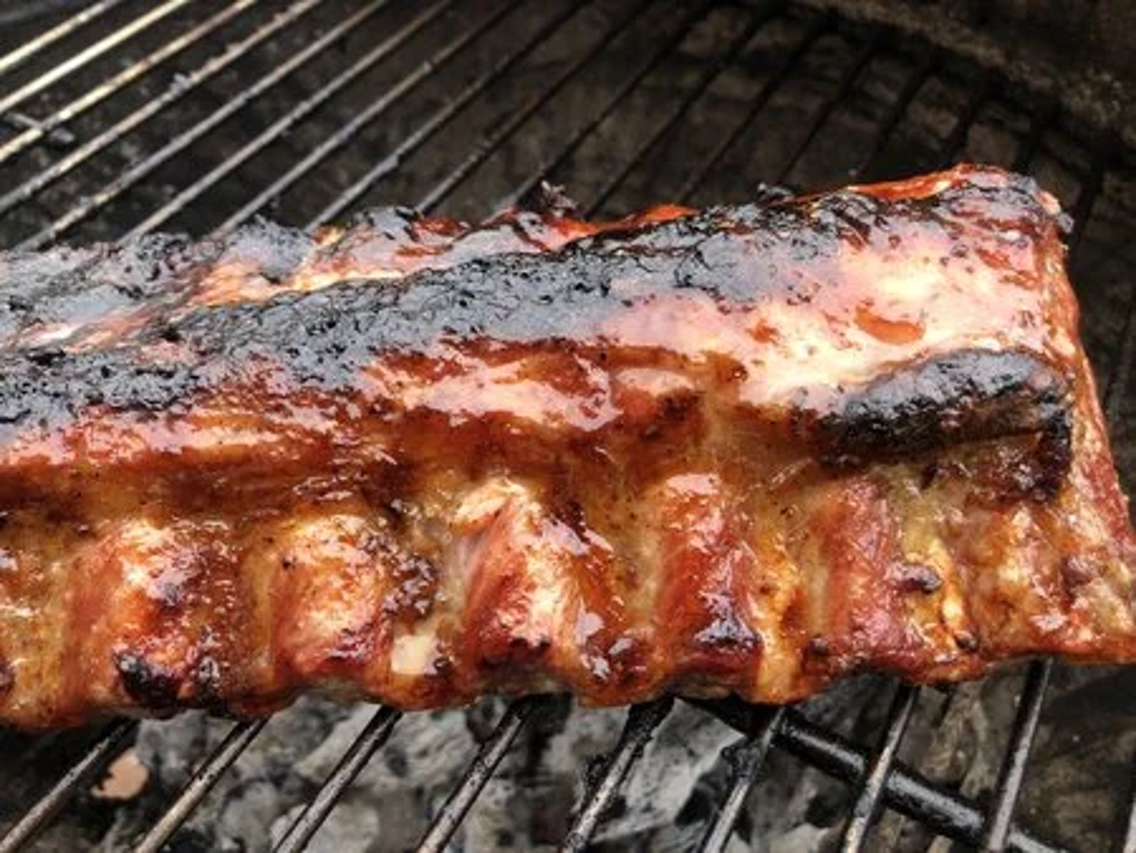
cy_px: 426
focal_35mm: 28
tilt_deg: -51.0
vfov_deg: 49.8
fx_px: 919
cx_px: 568
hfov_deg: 63.4
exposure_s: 1/120
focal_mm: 3.99
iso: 25
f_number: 1.8
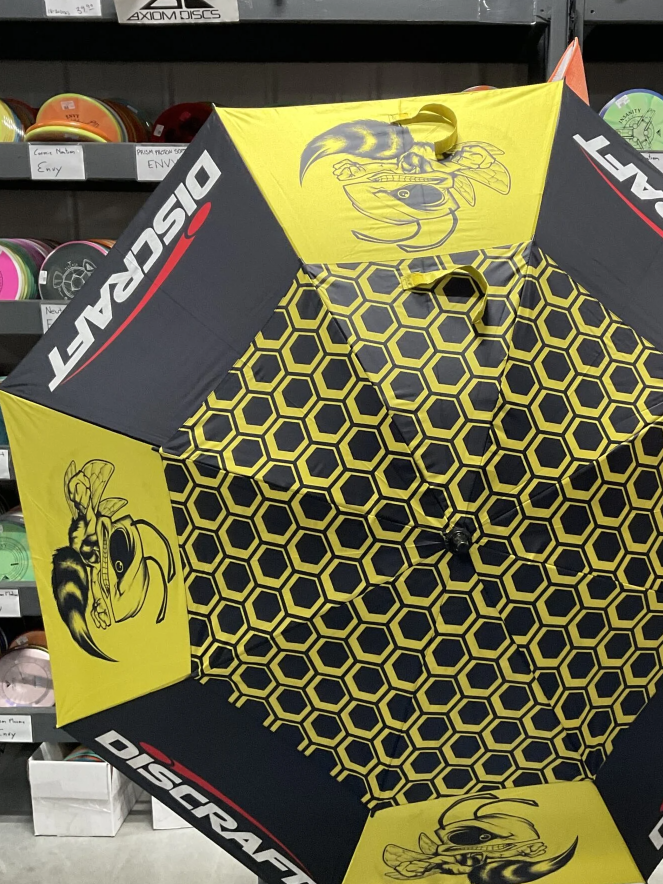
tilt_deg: -13.8
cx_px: 446
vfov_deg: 44.7
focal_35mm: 42
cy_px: 490
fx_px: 1073
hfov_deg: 34.0
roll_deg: -1.6
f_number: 1.8
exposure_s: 1/60
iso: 125
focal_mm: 3
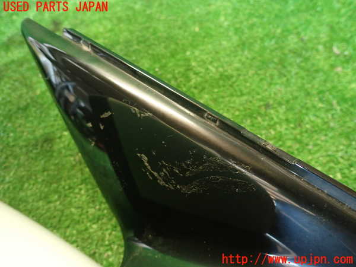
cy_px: 134
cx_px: 178
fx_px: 257
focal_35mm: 25
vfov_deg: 54.9
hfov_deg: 69.4
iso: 500
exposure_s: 1/30
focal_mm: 4.5
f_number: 2
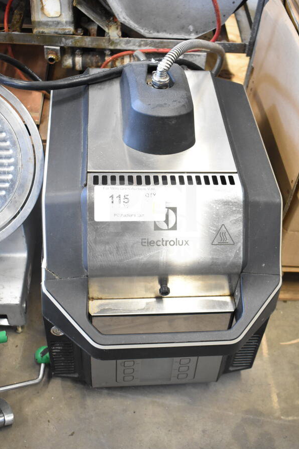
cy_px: 220
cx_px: 153
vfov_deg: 50.1
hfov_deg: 34.6
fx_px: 480
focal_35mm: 39
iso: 2800
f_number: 4
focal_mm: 25
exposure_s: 1/40
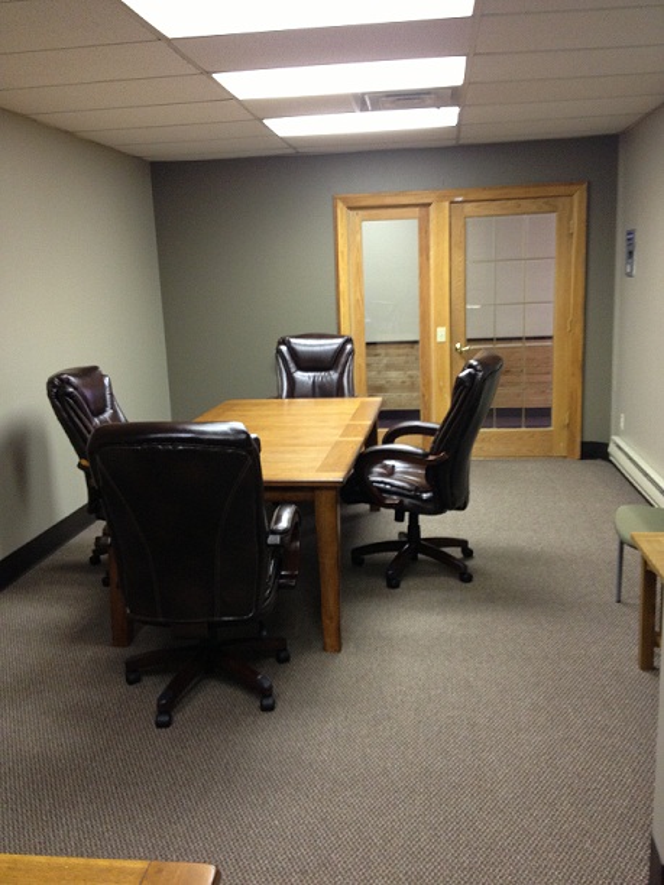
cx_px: 332
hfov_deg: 40.7
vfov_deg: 52.6
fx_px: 895
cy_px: 442
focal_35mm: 35
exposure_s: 1/20
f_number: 2.4
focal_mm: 4.28
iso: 160
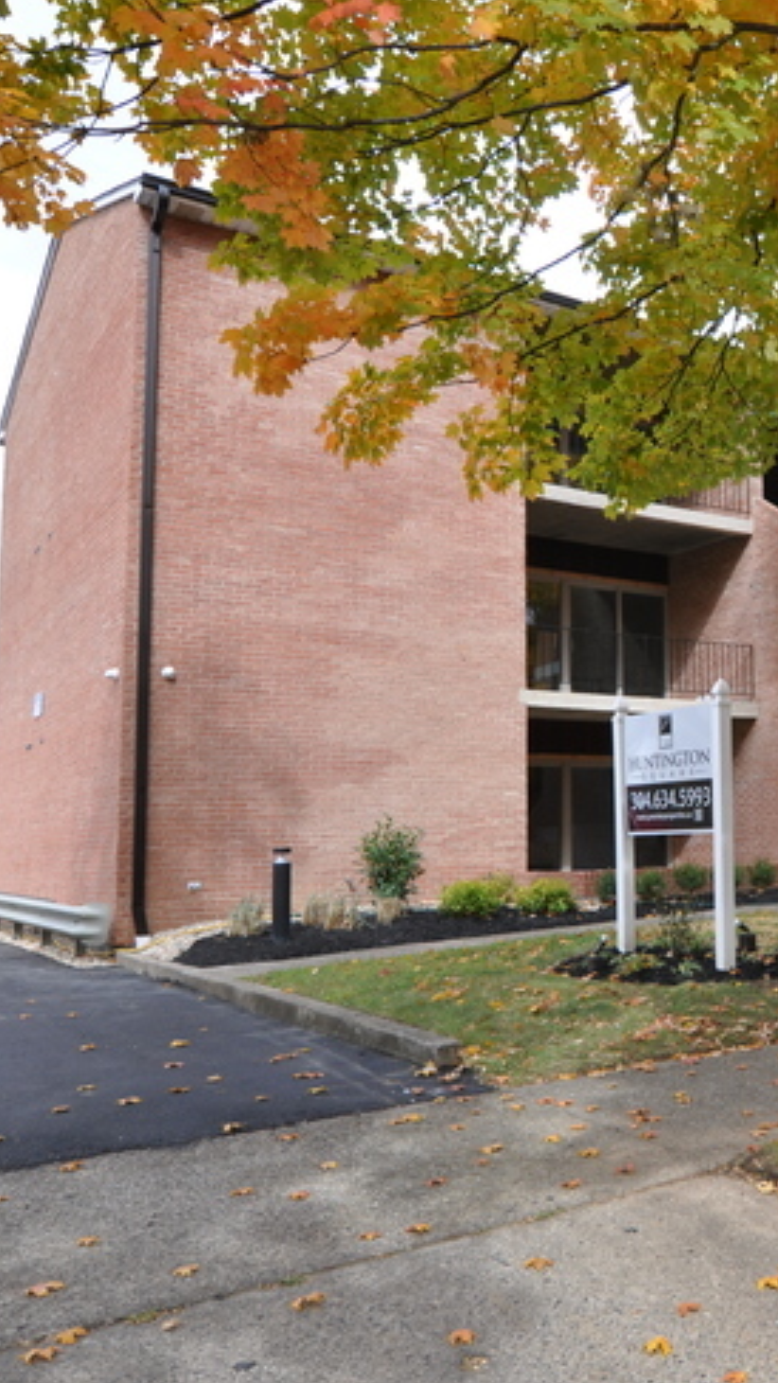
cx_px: 822
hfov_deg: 31.4
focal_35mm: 34
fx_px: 1247
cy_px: 696
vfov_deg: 58.0
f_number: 8
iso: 200
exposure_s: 1/125
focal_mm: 14
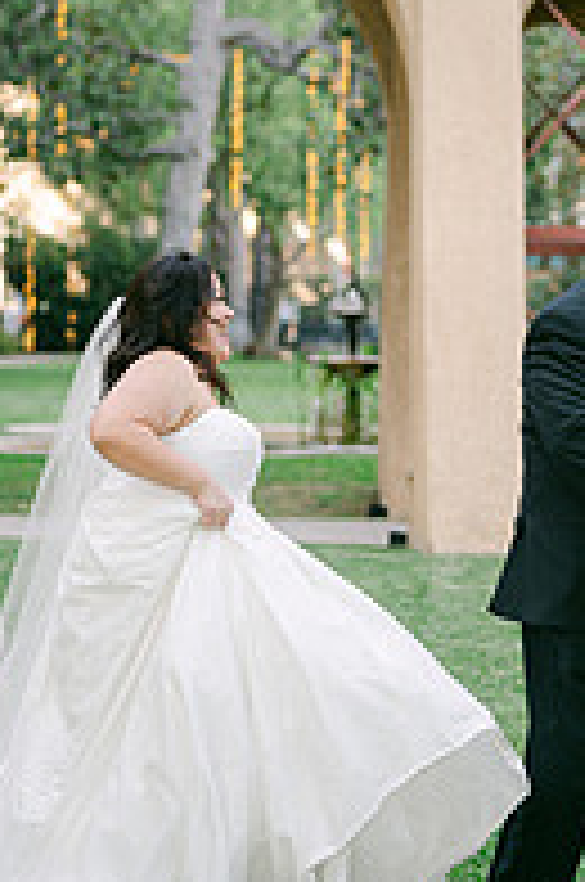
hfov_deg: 11.9
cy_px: 266
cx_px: 331
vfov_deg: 17.8
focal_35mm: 115
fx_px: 2813
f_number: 1.8
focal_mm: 50
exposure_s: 1/1250
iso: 280
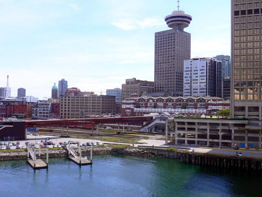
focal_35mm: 36
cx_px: 132
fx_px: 273
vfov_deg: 39.7
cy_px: 99
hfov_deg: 51.3
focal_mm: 5.8
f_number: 5.6
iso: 80
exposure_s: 1/320
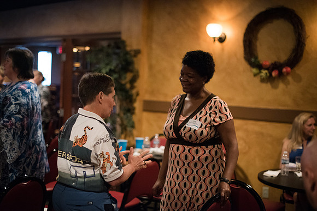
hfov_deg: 39.6
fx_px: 440
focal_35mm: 50
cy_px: 106
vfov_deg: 27.0
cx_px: 158
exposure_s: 1/200
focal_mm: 50
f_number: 1.8
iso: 8000
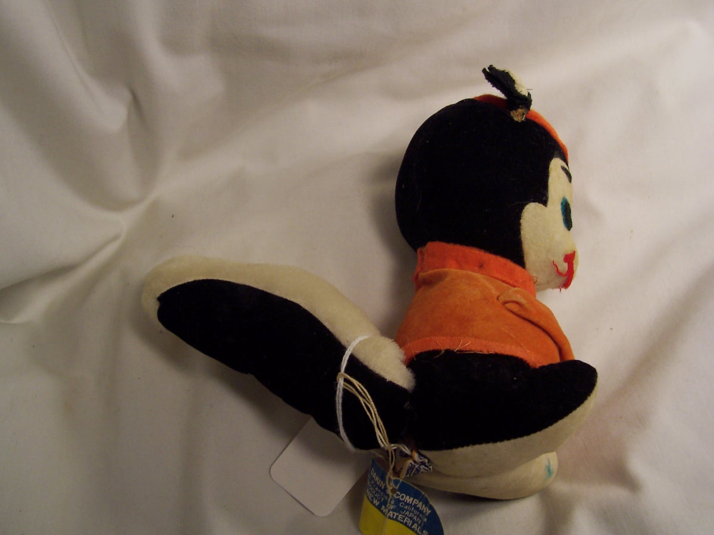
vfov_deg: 38.7
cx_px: 357
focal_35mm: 37
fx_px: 763
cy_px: 268
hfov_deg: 50.1
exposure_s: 1/350
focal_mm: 5.6
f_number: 2.8
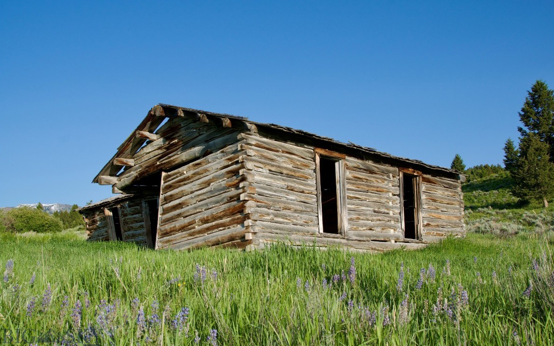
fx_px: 513
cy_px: 173
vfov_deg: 37.3
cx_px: 277
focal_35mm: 34
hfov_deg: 56.7
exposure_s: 1/500
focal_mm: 22
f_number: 11
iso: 400
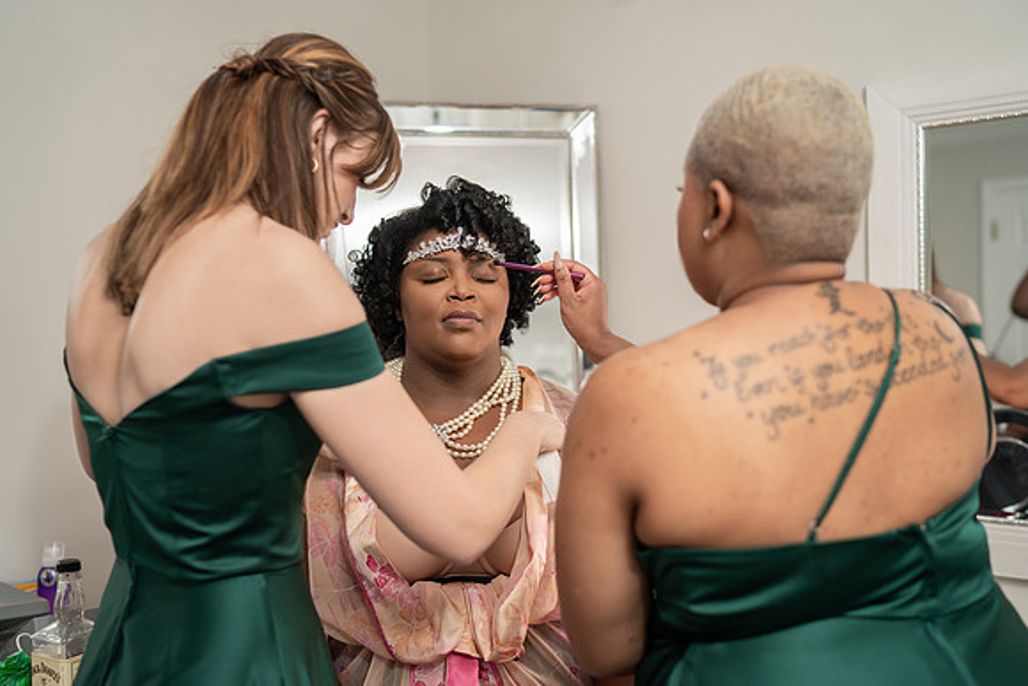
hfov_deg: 54.0
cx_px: 517
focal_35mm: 35
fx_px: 1009
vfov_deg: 37.6
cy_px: 343
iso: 500
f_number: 2
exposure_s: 1/250
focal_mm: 35
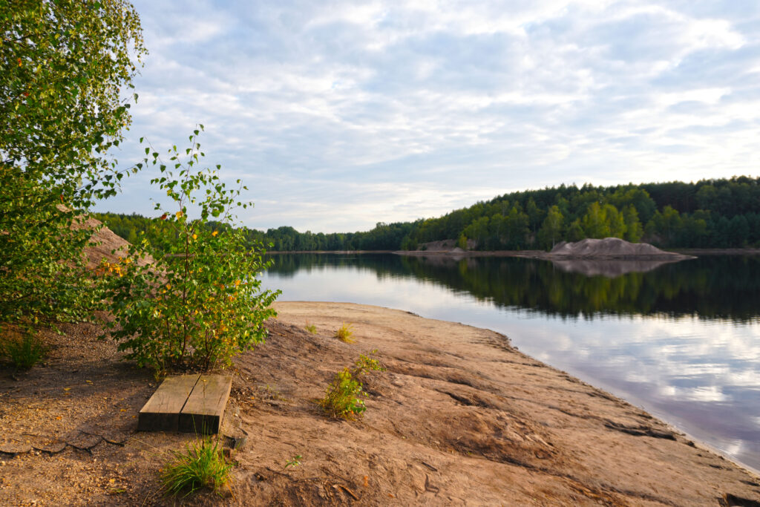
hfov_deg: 64.5
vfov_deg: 45.7
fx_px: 602
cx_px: 380
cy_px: 254
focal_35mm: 28
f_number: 5
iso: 100
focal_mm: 19
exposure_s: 1/250
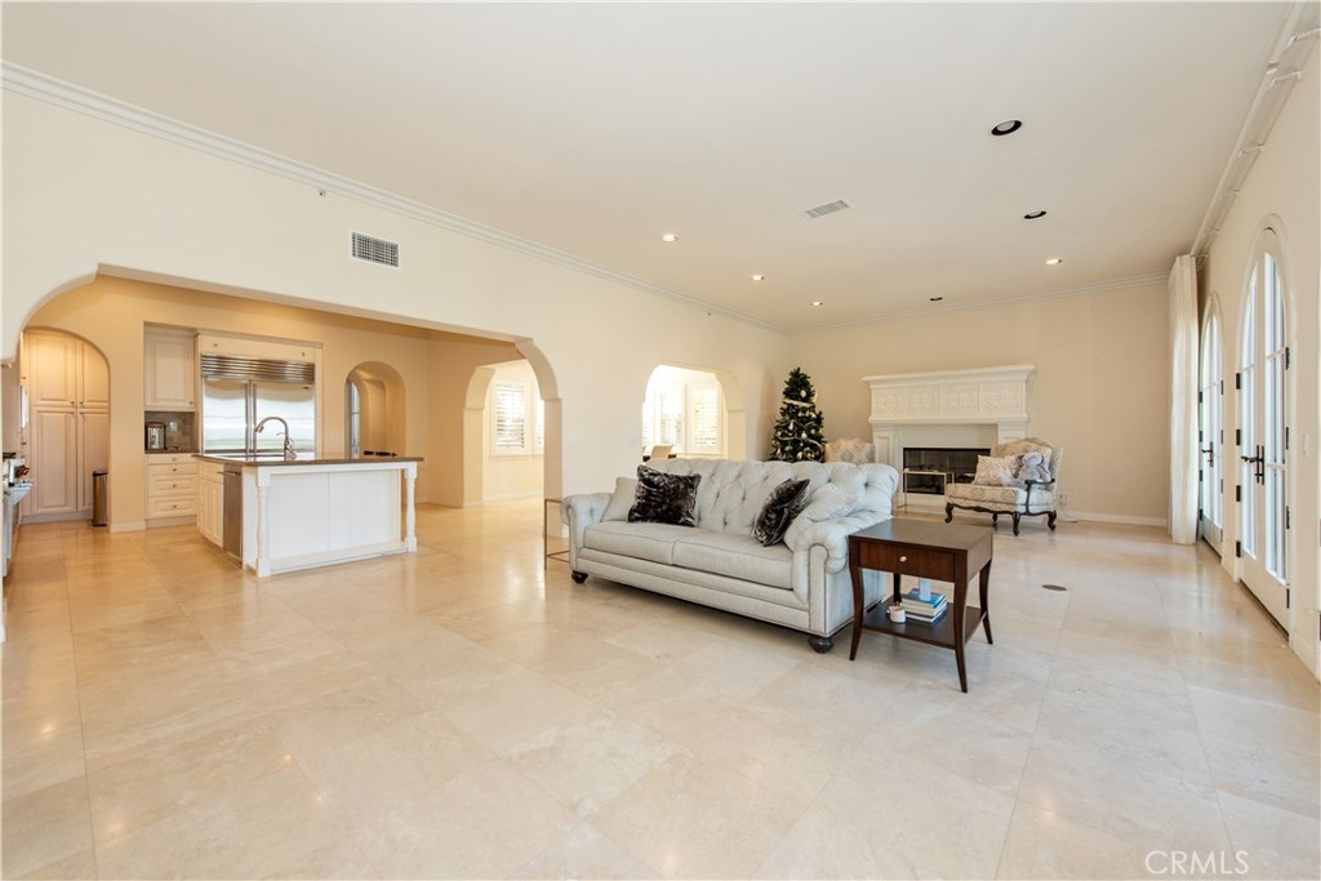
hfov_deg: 104.2
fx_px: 514
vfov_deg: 81.2
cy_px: 440
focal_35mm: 14
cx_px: 660
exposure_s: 1/100
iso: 800
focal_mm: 14
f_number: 5
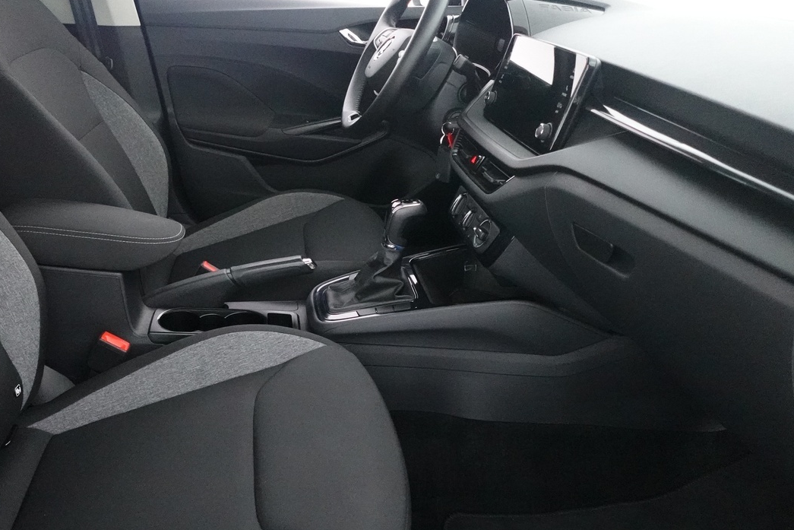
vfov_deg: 42.2
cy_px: 300
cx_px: 321
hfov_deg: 59.8
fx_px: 684
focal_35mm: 31
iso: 5000
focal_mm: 7.6
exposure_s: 1/80
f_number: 2
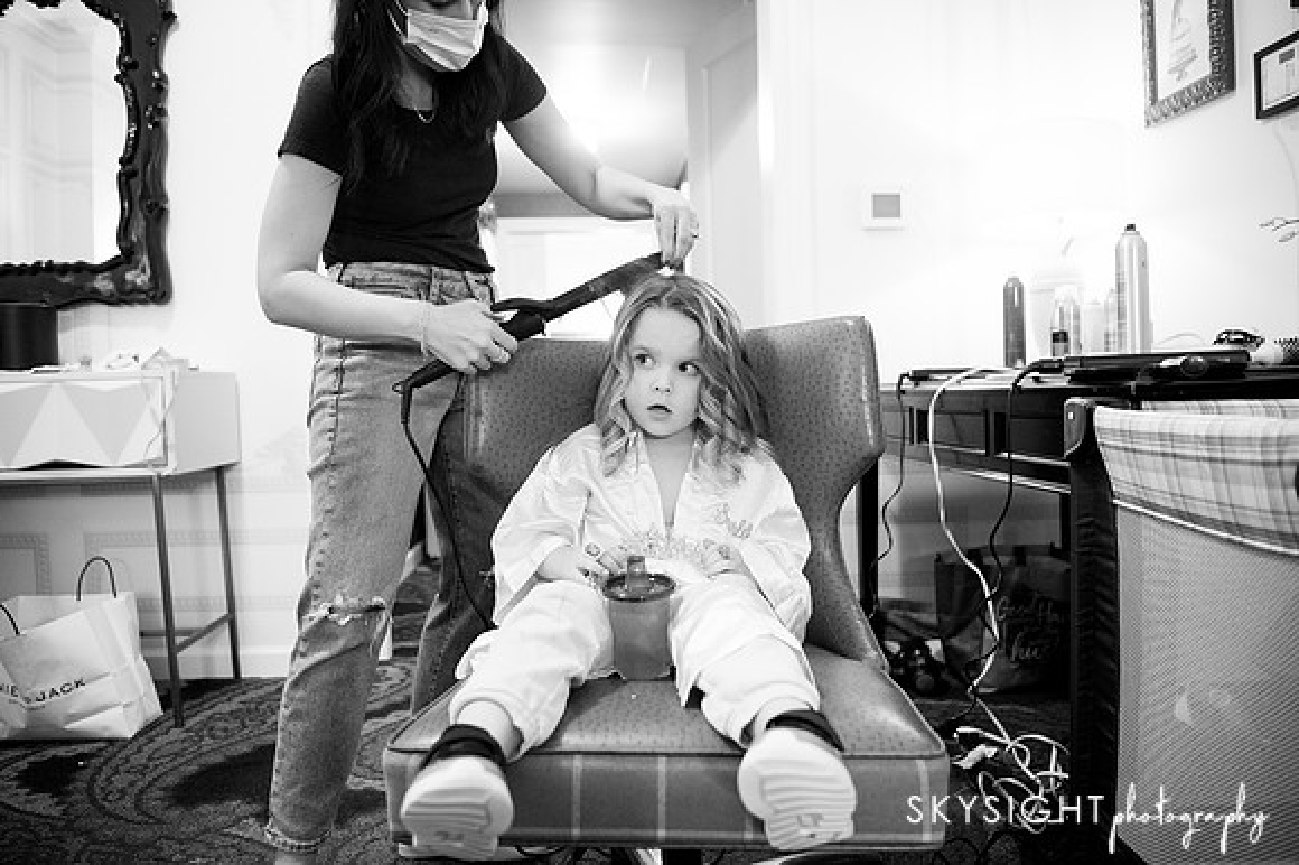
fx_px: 880
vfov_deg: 52.3
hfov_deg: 72.9
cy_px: 432
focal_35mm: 24
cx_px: 656
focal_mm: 24
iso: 2500
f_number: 2.8
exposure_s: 1/100
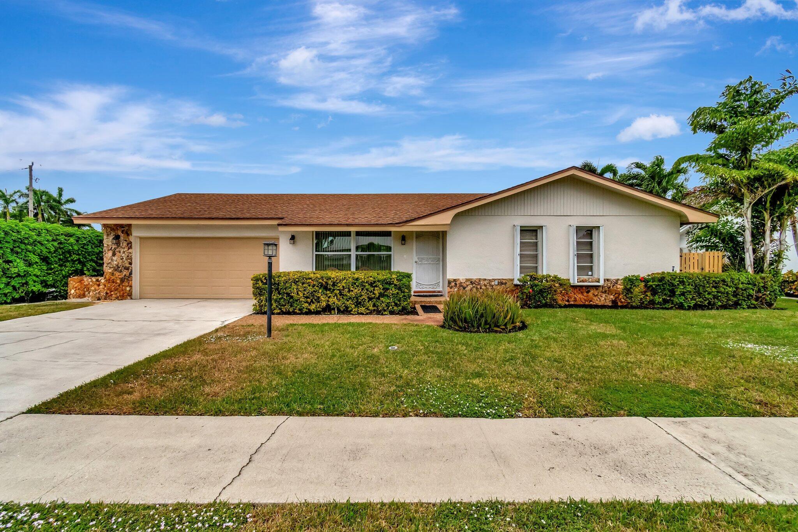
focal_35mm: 15
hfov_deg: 100.4
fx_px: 332
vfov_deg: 77.3
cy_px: 266
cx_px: 399
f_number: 8
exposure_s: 1/4000
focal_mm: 10
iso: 1000
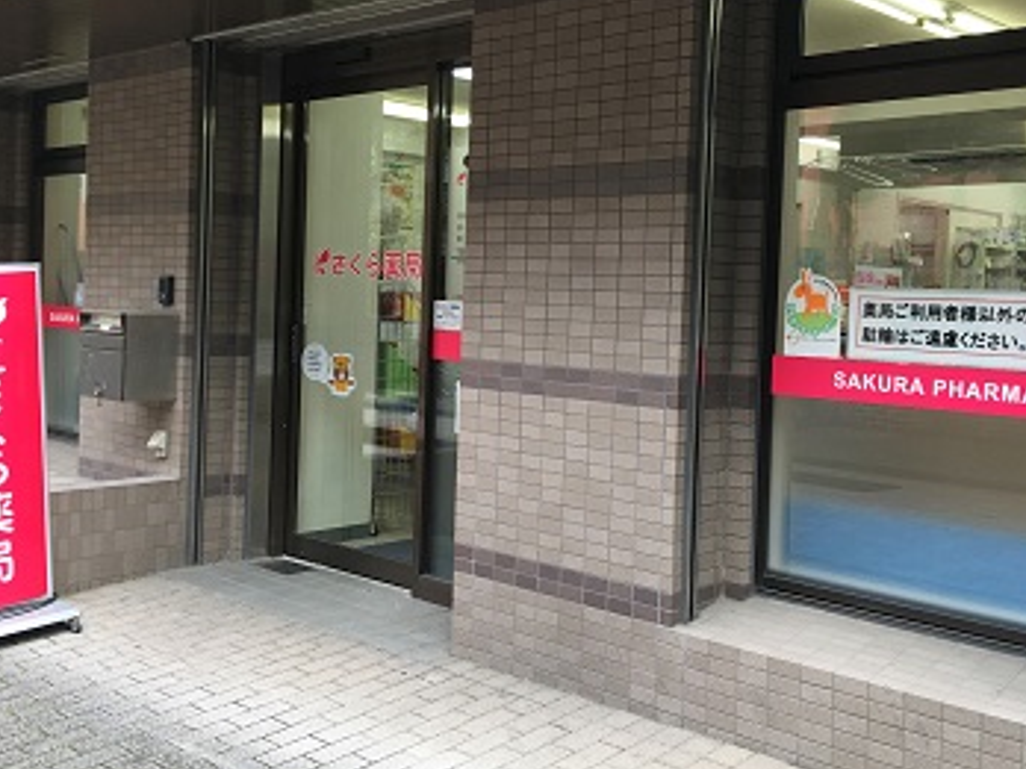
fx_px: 1186
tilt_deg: -3.5
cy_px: 303
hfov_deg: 46.8
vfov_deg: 35.8
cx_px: 548
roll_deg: -3.3
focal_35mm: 40
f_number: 2.2
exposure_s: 1/120
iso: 32
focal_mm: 4.15
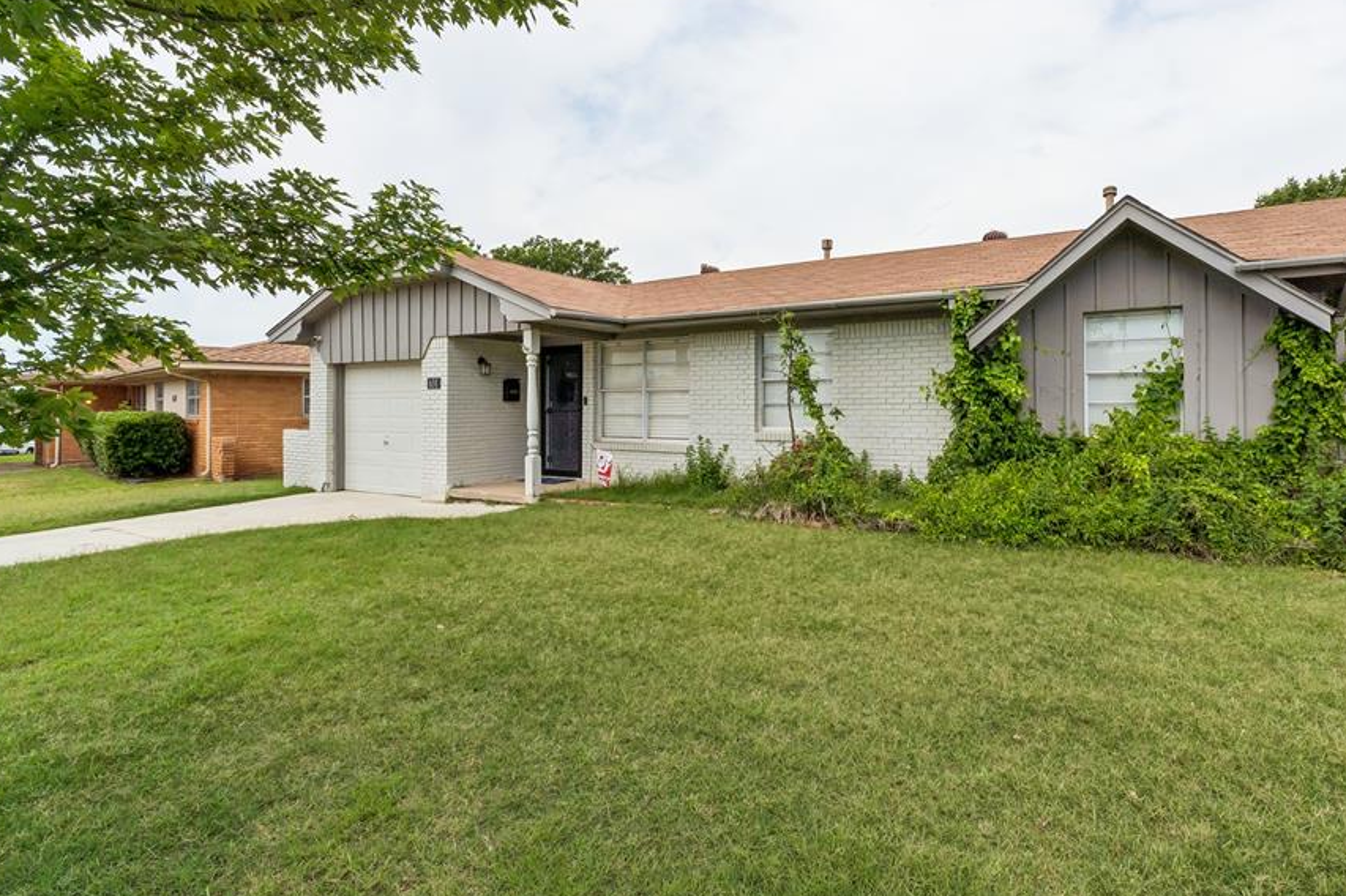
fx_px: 673
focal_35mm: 18
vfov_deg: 67.1
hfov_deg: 89.2
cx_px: 787
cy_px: 394
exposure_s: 1/1250
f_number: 10
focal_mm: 10
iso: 250
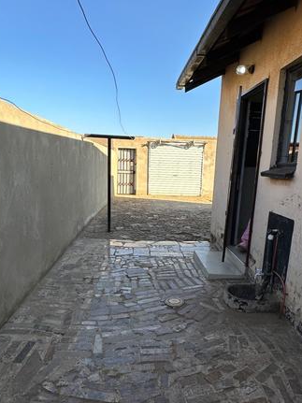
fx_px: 303
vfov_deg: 67.1
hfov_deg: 53.0
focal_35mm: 26
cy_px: 223
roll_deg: -3.2
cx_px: 147
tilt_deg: -10.5
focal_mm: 2.22
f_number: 2.2
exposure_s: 1/932
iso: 40
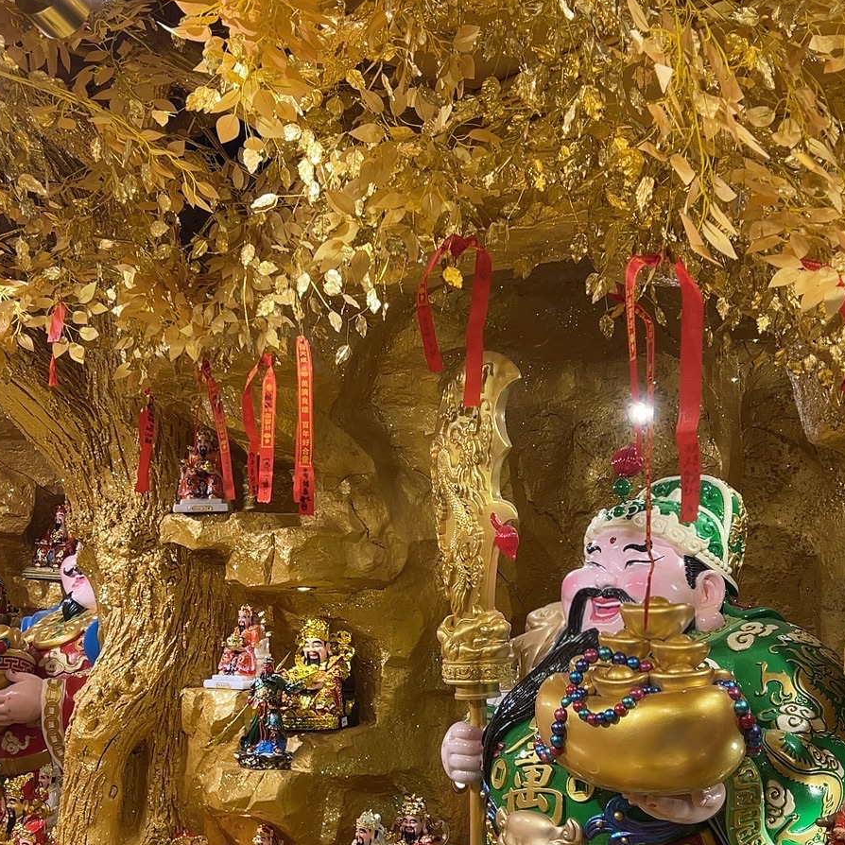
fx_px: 1491
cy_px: 516
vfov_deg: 31.5
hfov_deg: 31.6
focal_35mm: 54
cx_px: 375
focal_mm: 5.7
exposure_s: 1/124
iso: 32
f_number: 1.5
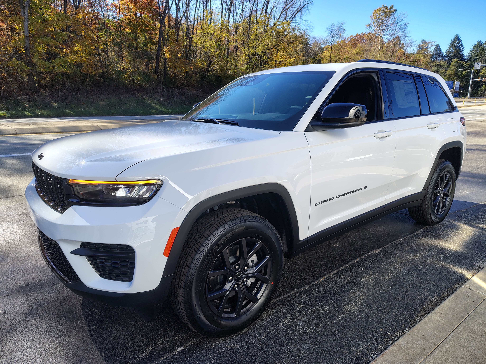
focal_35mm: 24
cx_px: 243
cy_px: 182
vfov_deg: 56.8
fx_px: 337
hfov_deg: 71.6
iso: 100
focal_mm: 5.56
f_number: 1.8
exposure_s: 1/713
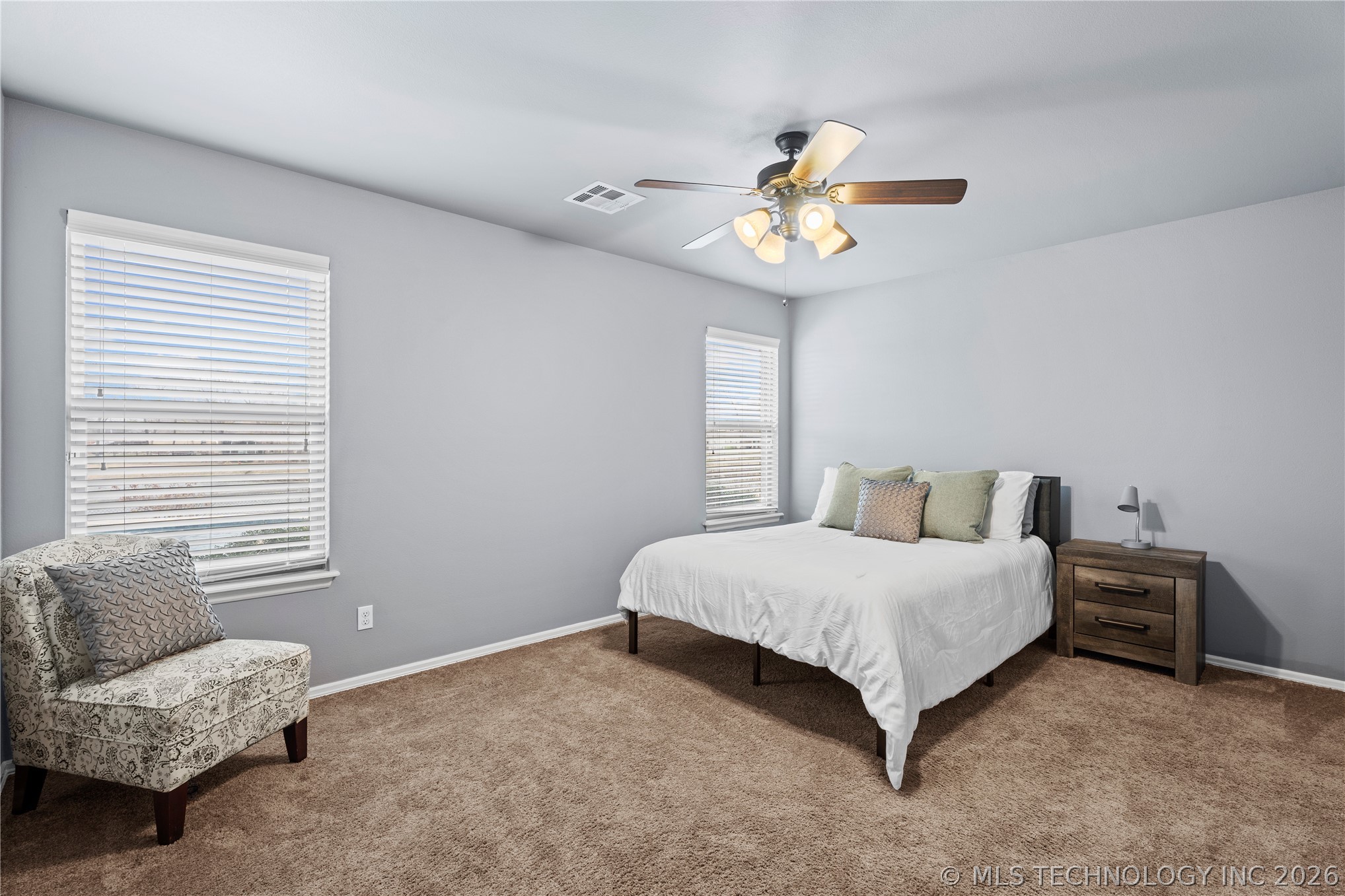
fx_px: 598
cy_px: 448
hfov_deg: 96.7
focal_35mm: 16
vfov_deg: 73.7
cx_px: 672
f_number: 9
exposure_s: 1.3
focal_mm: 16
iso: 250
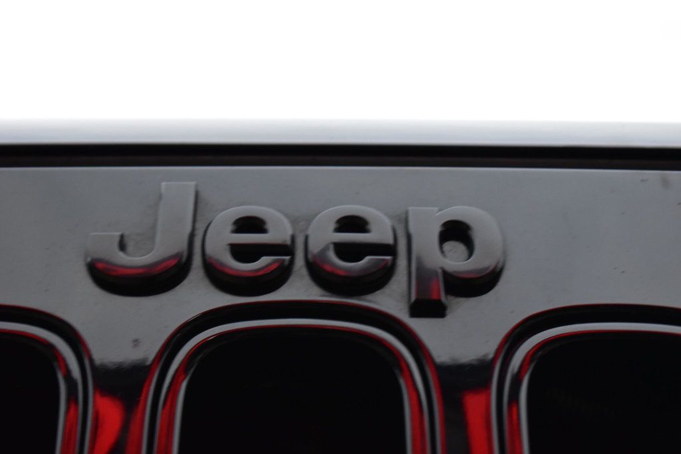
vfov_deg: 17.5
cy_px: 227
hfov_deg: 26.0
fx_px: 1475
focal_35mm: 78
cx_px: 340
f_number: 5.6
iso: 1600
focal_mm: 52
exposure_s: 1/15
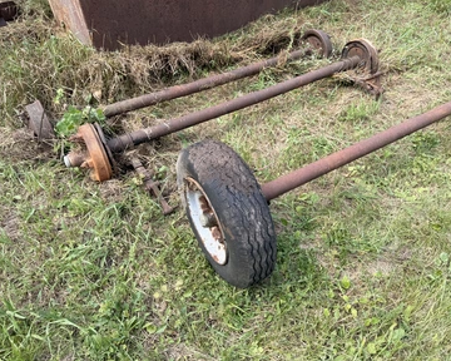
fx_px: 347
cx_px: 249
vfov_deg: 54.9
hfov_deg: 65.9
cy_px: 175
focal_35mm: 26
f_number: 1.78
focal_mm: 6.76
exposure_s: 1/831
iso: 80
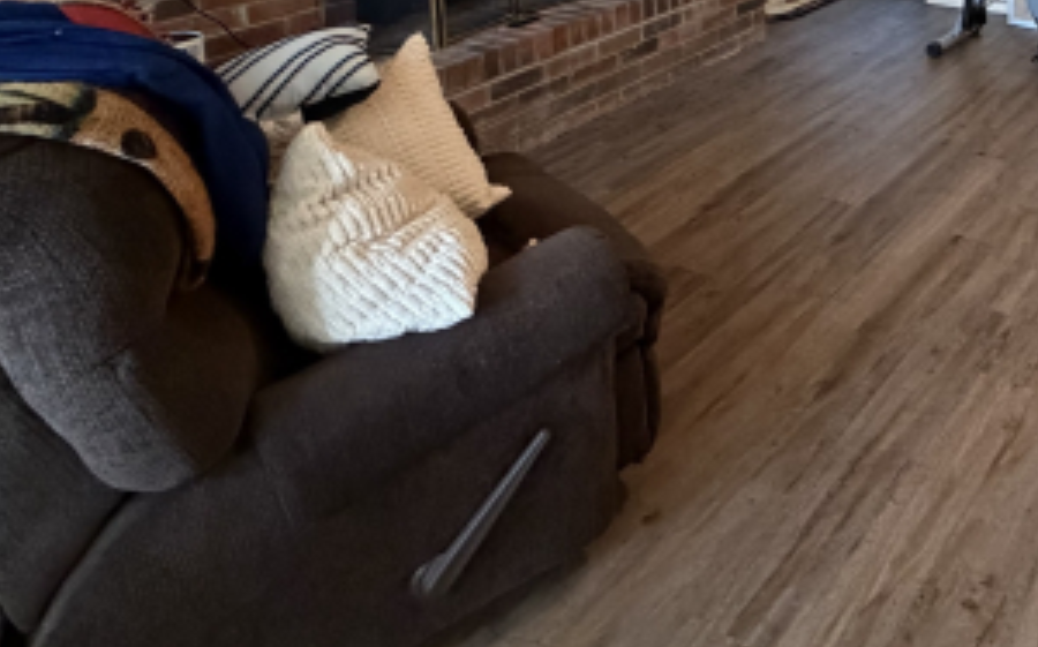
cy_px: -197
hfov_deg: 51.1
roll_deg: +1.7
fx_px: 933
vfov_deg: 30.2
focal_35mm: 33
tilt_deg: -3.7
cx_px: 943
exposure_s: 1/60
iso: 800
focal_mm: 2.22
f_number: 2.2
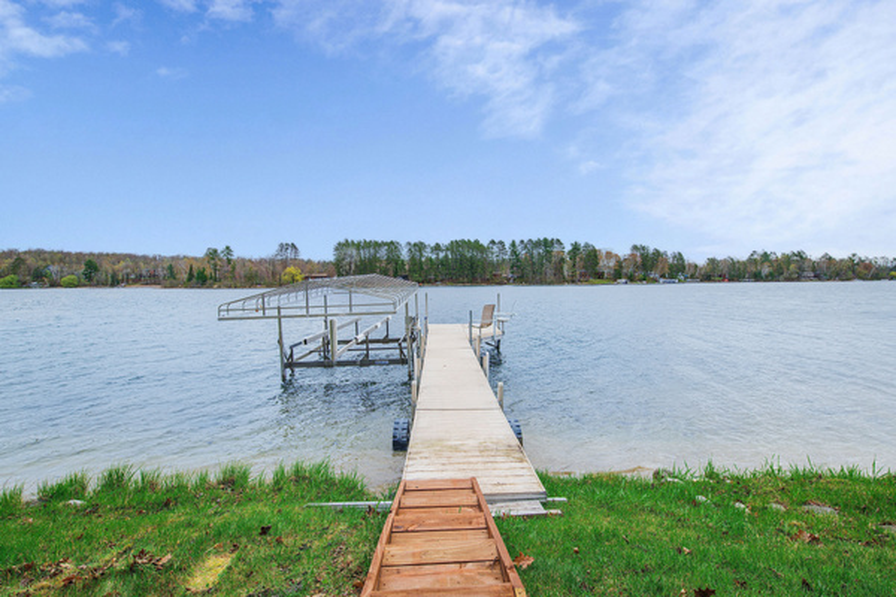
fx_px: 373
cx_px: 448
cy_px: 298
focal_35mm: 15
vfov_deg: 77.3
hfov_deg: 100.4
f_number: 8
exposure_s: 1/320
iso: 640
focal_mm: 15
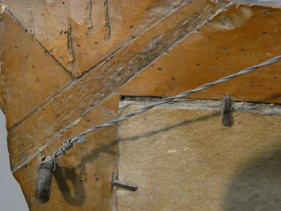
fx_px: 341
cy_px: 83
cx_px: 121
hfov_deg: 44.7
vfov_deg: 34.2
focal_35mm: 42
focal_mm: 6
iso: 1600
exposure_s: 1/125
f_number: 3.4
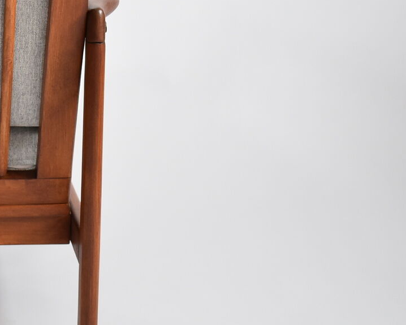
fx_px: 1226
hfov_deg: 17.7
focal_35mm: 102
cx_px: -109
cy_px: 62
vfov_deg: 15.0
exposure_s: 1/125
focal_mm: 26
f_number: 4
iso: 800
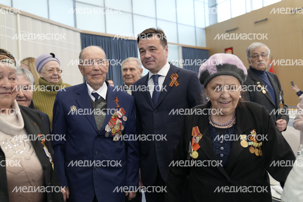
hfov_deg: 54.4
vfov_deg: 37.9
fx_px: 295
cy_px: 101
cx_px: 152
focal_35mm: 35
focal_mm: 35
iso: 1000
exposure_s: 1/160
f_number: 3.2
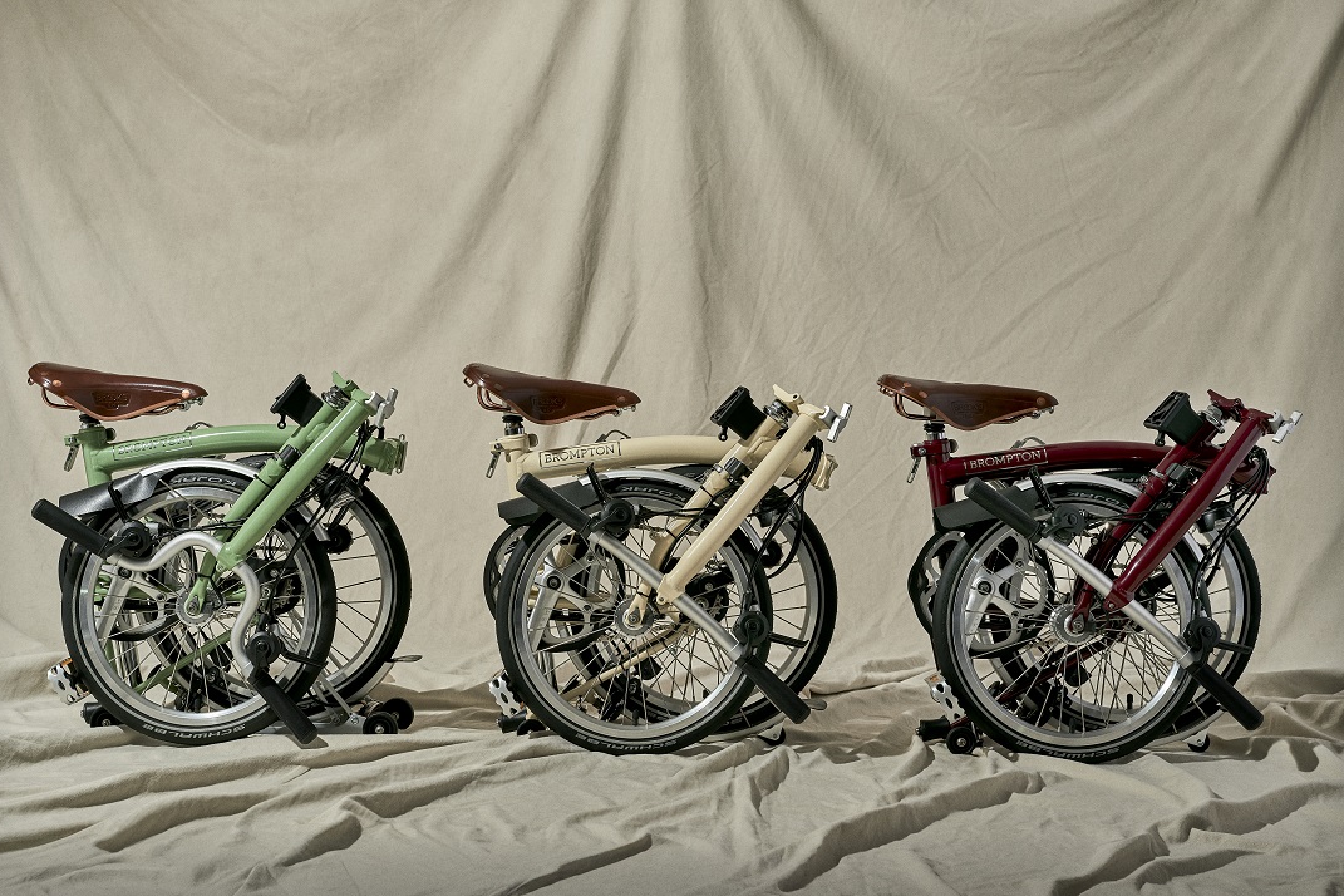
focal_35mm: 56
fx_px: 2091
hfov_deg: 35.6
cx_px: 661
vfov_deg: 24.2
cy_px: 400
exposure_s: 1/125
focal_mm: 50
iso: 100
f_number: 8
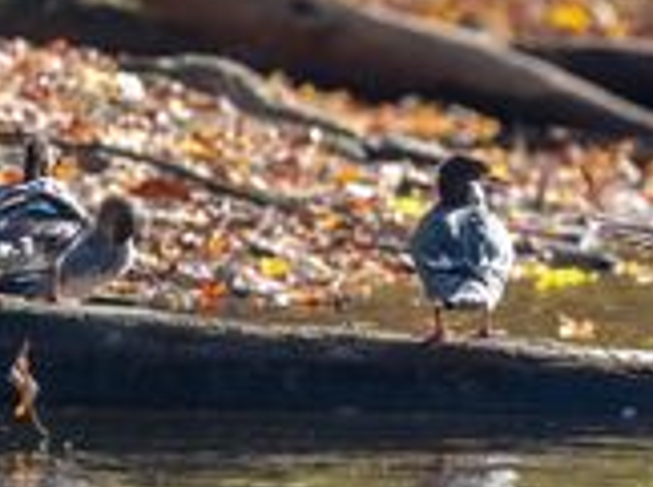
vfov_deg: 0.8
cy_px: 336
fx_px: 34376
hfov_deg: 1.1
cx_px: 766
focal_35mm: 1825
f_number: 6.3
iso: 800
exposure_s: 1/1250
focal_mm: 600
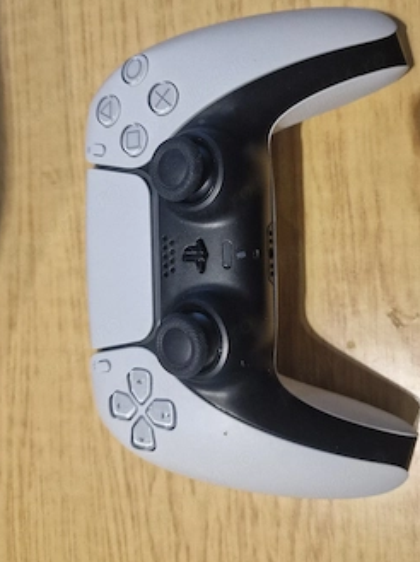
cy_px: 246
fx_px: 454
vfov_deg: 63.3
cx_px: 232
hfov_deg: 49.6
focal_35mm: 28
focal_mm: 6.4
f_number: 1.8
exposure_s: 1/120
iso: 80
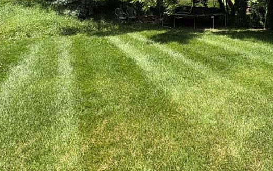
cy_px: -2
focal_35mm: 29
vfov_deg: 38.2
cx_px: 185
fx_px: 216
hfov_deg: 62.8
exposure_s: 1/407
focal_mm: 2.22
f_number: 2.2
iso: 40
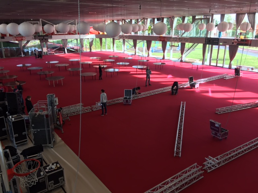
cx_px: 129
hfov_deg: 61.7
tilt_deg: -18.6
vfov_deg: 48.2
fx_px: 216
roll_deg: +0.4
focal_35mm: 29
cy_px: 96
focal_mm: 4.15
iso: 40
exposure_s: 1/100
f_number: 2.2
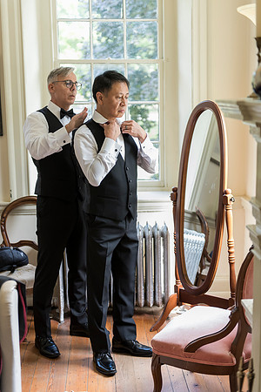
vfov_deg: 35.6
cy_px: 196
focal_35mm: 56
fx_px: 609
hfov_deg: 24.2
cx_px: 130
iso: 1000
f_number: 2.8
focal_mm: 56
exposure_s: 1/160
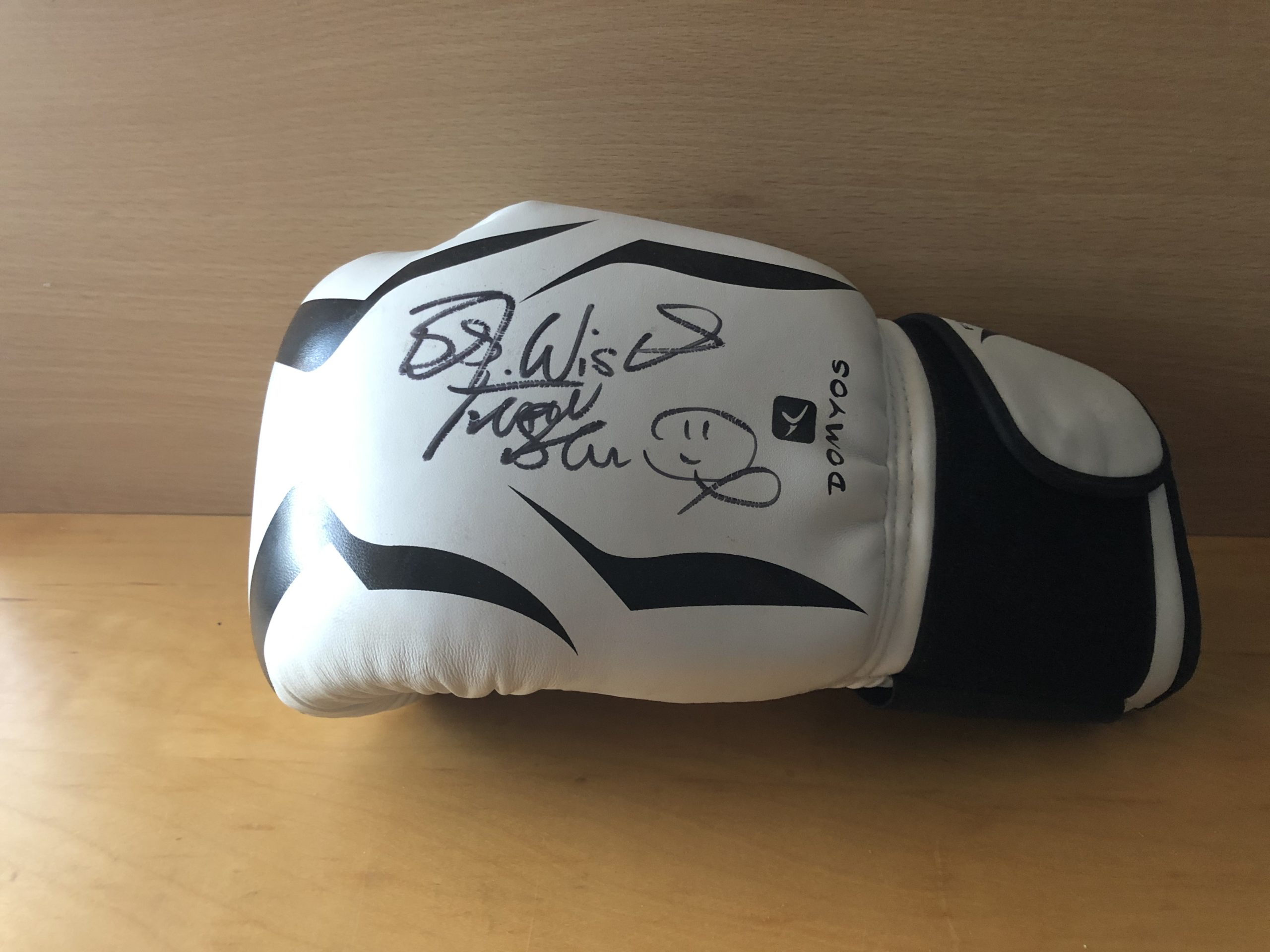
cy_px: 476
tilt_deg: -31.9
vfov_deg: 49.7
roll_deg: -0.4
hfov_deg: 63.4
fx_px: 1027
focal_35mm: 28
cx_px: 635
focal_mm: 3.99
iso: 100
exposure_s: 1/9
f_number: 1.8
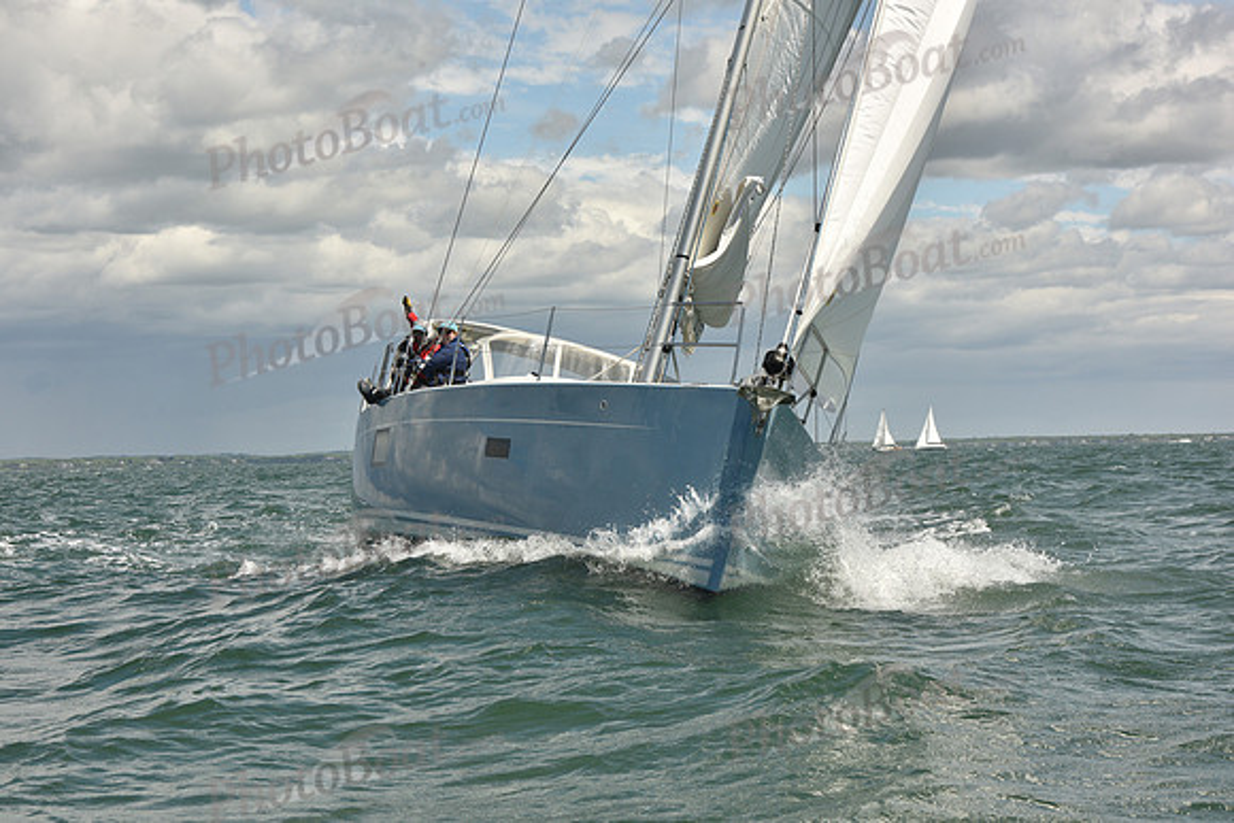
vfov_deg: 16.1
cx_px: 617
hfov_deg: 23.9
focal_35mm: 85
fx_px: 2914
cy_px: 412
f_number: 13
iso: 320
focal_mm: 85
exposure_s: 1/800
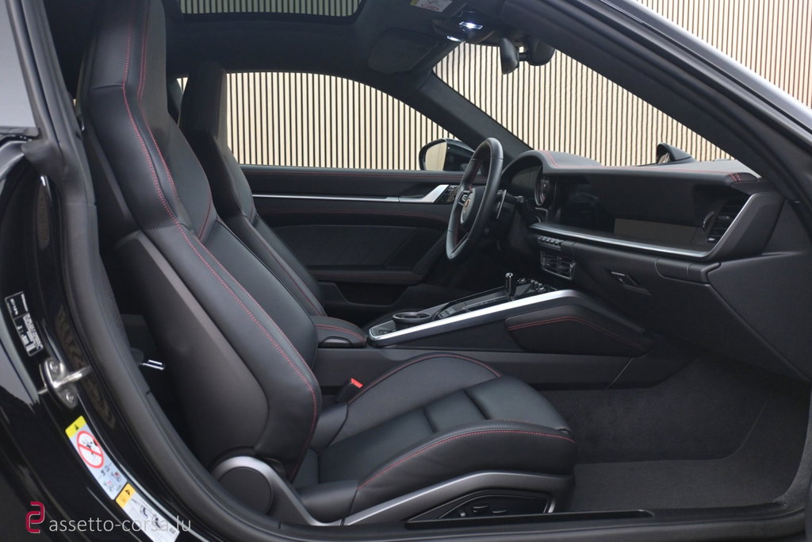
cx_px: 406
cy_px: 271
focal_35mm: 32
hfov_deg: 58.3
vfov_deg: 40.8
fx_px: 727
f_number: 4
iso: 1000
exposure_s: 1/30
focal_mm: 21.5
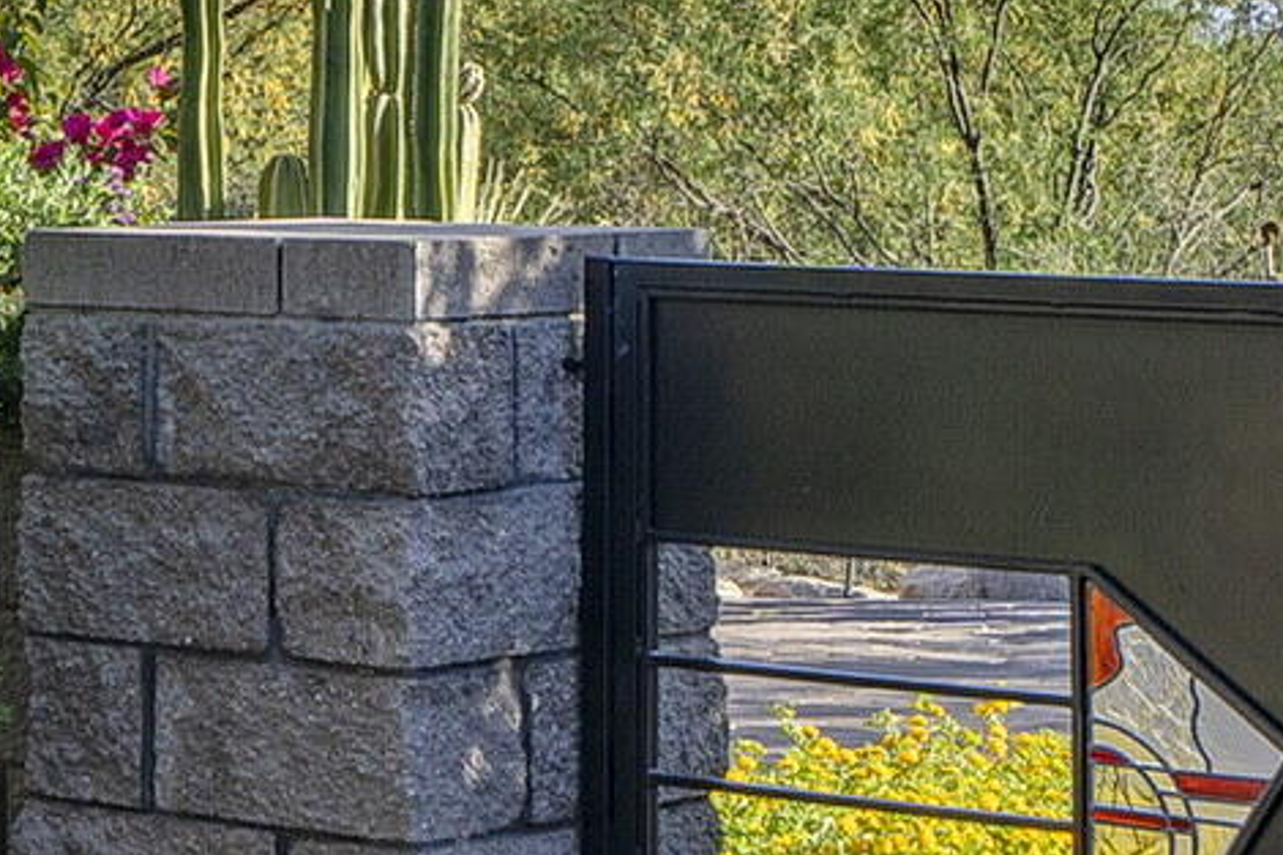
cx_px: -500
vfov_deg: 9.5
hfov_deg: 13.7
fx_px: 5094
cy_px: 44
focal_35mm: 143
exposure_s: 1/125
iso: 100
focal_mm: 24
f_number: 9
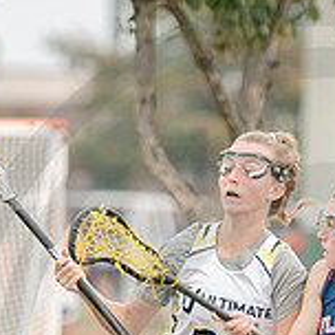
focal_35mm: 1726
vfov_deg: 1.0
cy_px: 353
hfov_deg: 1.0
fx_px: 18898
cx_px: 308
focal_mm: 200
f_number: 2.8
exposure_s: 1/1250
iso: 400
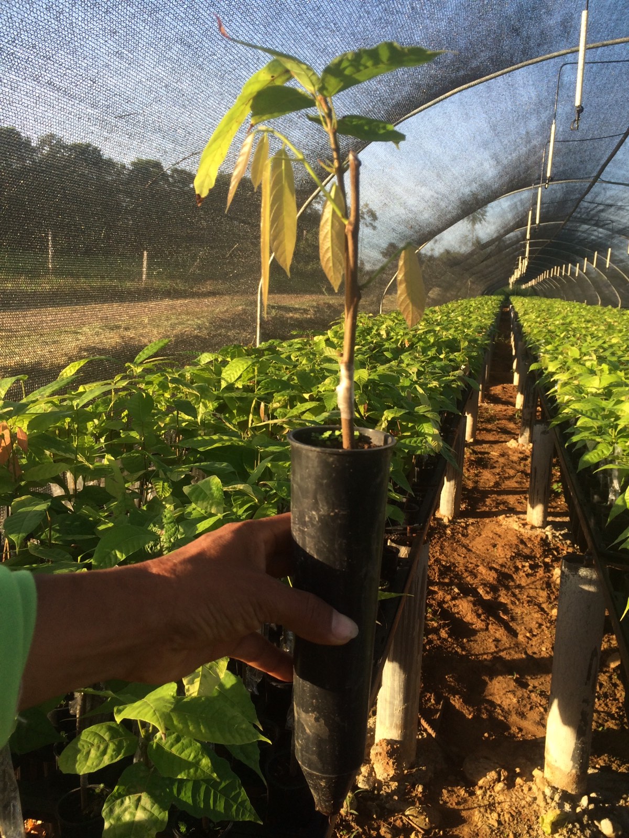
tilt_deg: -12.3
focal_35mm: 29
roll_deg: -1.3
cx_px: 314
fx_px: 703
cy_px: 419
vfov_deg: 61.7
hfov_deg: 48.2
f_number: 2.2
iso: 32
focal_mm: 4.15
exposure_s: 1/302
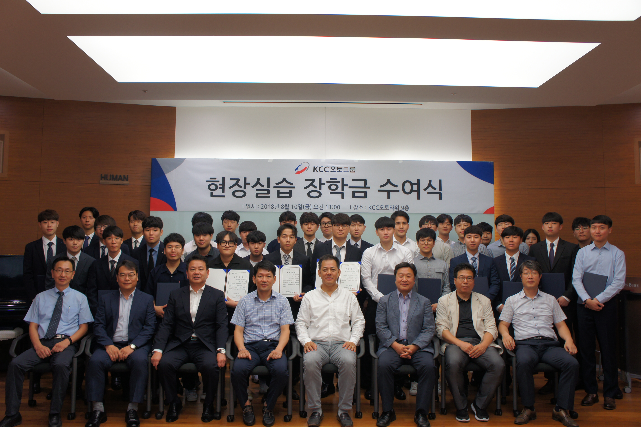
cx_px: 320
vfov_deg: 43.6
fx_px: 534
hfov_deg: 62.0
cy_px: 214
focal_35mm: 30
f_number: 5
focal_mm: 20
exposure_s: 1/60
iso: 200
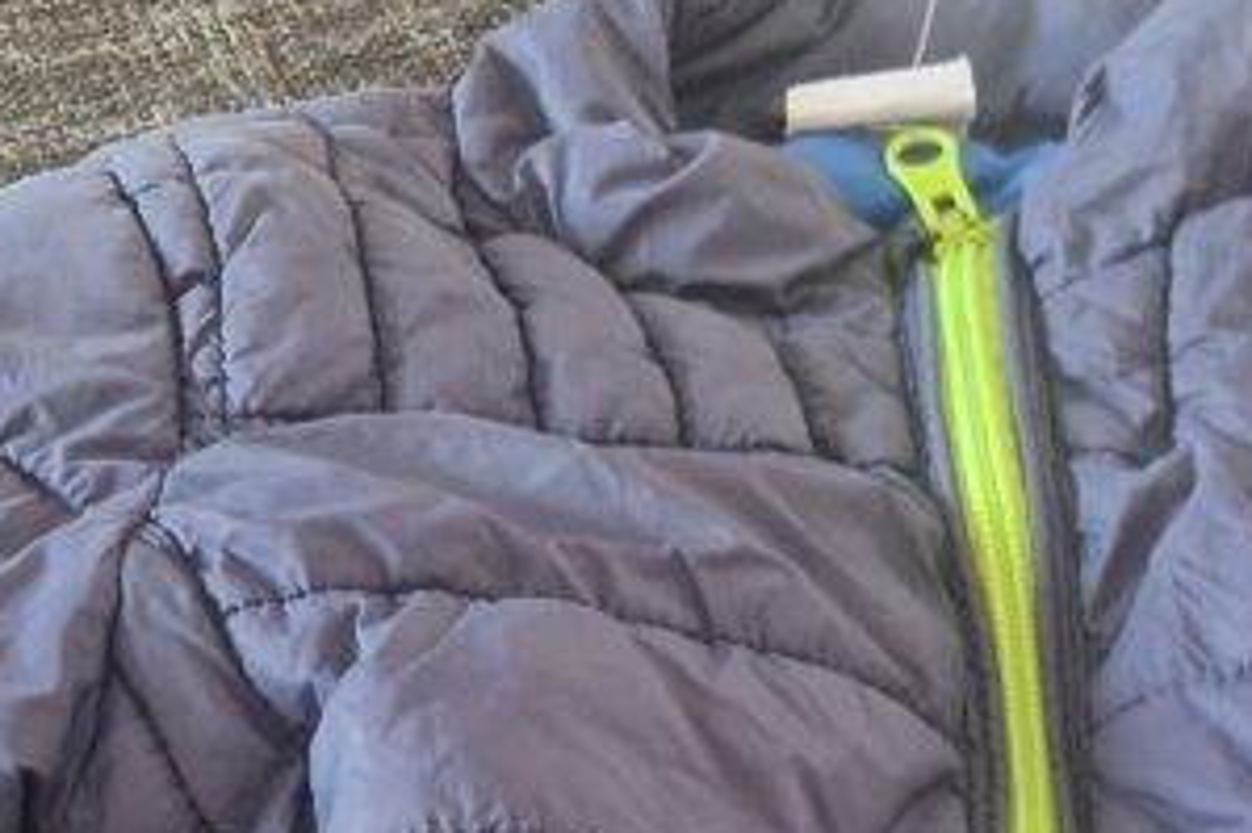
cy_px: 1281
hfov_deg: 25.1
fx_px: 2781
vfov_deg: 15.6
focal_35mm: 80
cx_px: 955
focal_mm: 5.4
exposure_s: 1/50
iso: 640
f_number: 1.8
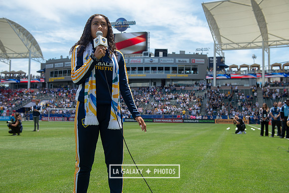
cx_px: 144
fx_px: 337
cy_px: 96
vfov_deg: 31.9
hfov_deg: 46.4
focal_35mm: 42
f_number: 5.6
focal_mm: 42
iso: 200
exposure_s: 1/640
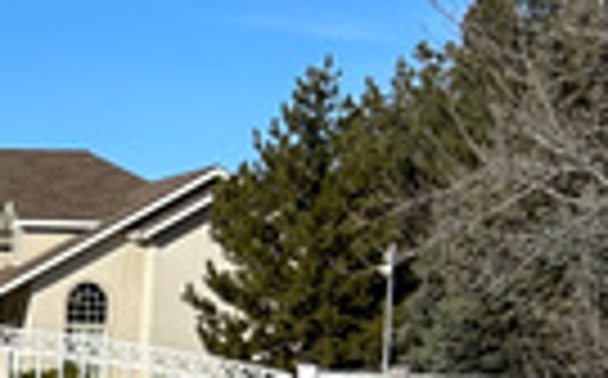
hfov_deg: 14.5
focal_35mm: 131
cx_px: -401
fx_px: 2168
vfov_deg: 9.7
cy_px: 562
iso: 50
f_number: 1.5
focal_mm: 5.7
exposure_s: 1/5319
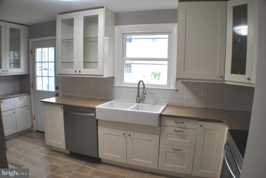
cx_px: 133
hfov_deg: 61.9
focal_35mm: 30
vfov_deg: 43.7
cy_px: 89
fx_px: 222
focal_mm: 20
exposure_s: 1/60
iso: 250
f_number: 3.8
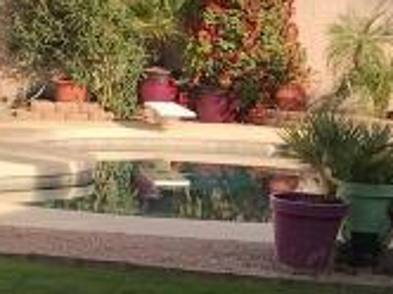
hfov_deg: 10.6
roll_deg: -1.6
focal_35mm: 173
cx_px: -367
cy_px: 370
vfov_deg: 8.5
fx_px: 1961
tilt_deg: -11.3
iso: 20
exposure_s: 1/1742
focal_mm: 3.99
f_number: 1.8
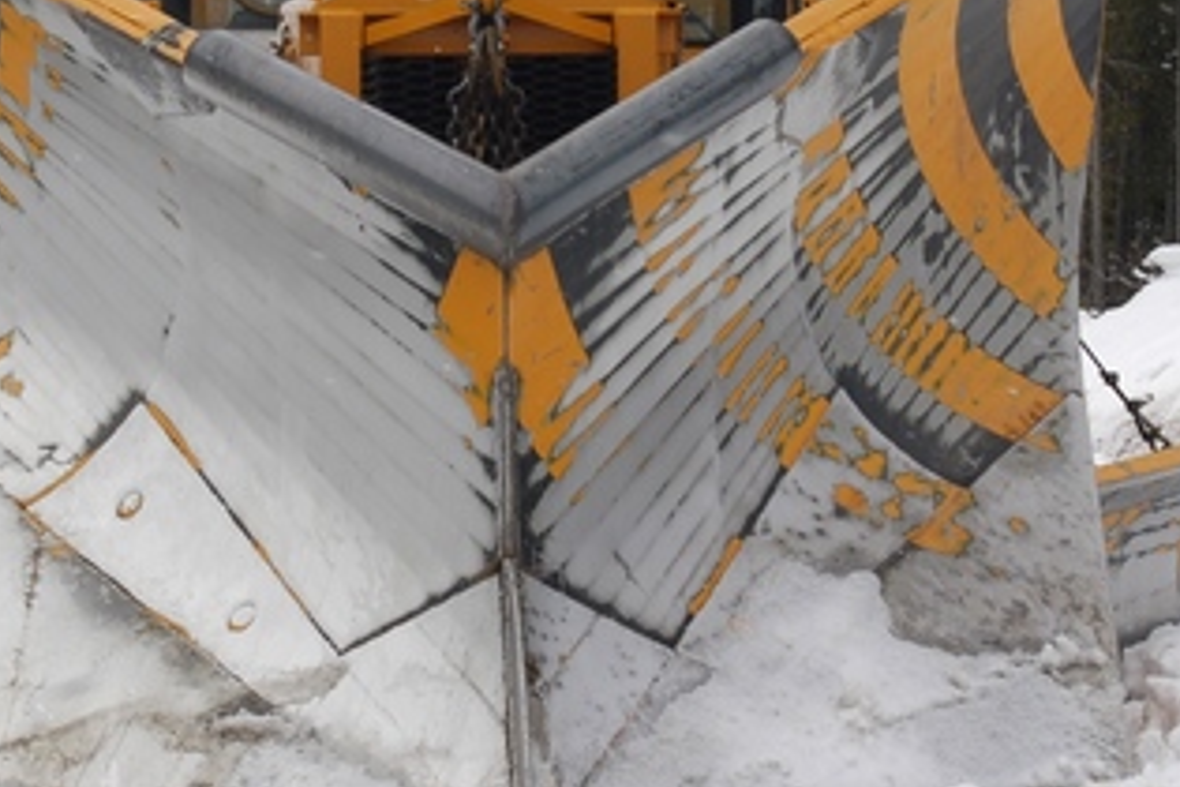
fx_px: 2622
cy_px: 382
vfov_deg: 17.1
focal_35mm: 80
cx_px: 532
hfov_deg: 25.4
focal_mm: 28
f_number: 13
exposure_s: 1/160
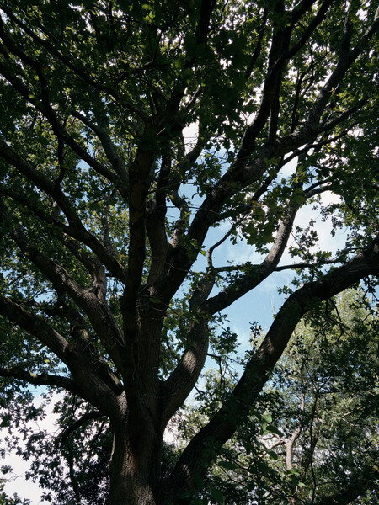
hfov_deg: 53.1
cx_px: 190
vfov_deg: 67.3
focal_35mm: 26
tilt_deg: +46.3
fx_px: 380
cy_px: 252
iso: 64
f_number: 1.6
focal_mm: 5.96
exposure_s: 1/1016
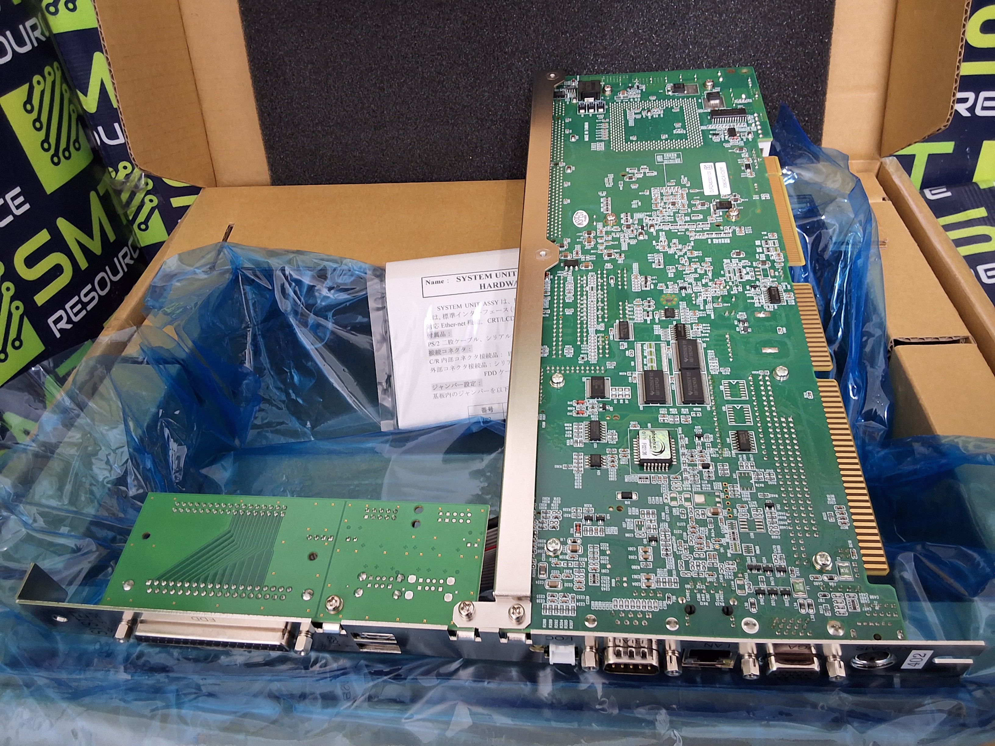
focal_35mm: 28
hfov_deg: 63.4
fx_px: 805
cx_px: 498
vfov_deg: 49.7
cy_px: 373
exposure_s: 1/24
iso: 250
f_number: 1.9
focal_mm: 2.91
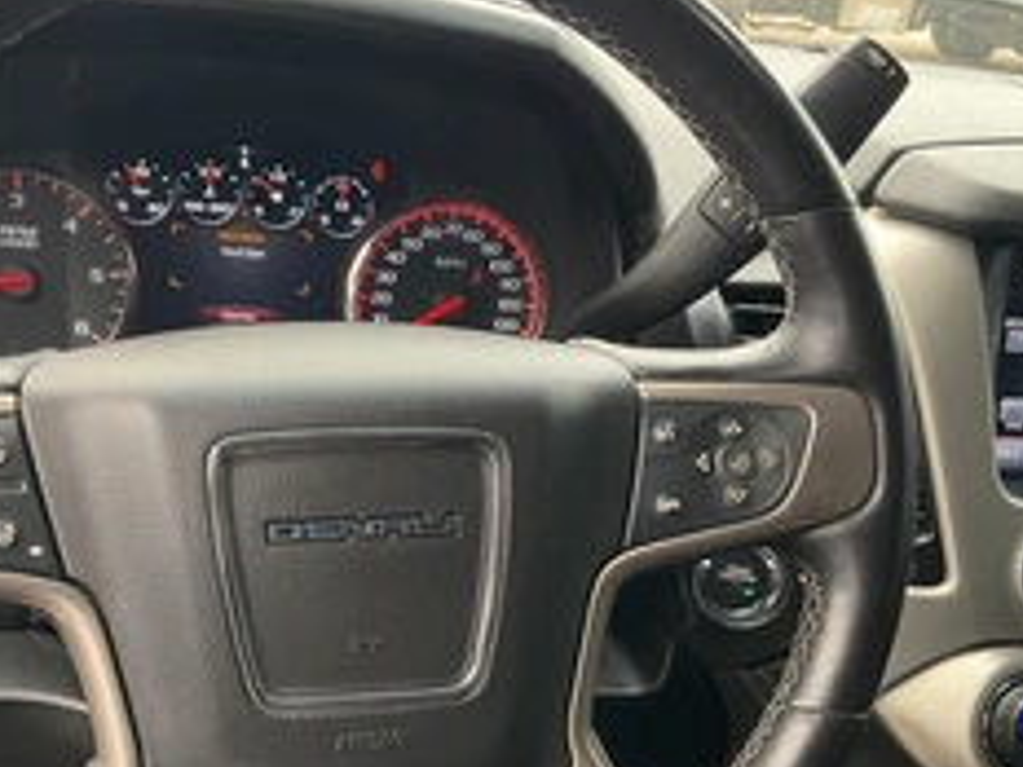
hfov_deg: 38.0
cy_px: 529
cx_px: 410
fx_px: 1478
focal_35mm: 50
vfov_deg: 28.9
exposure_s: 1/119
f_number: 1.8
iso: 64
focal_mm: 3
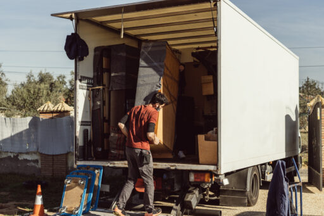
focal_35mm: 52
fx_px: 472
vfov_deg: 25.7
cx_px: 162
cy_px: 108
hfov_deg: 37.9
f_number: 2
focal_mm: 35
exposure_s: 1/4000
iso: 100
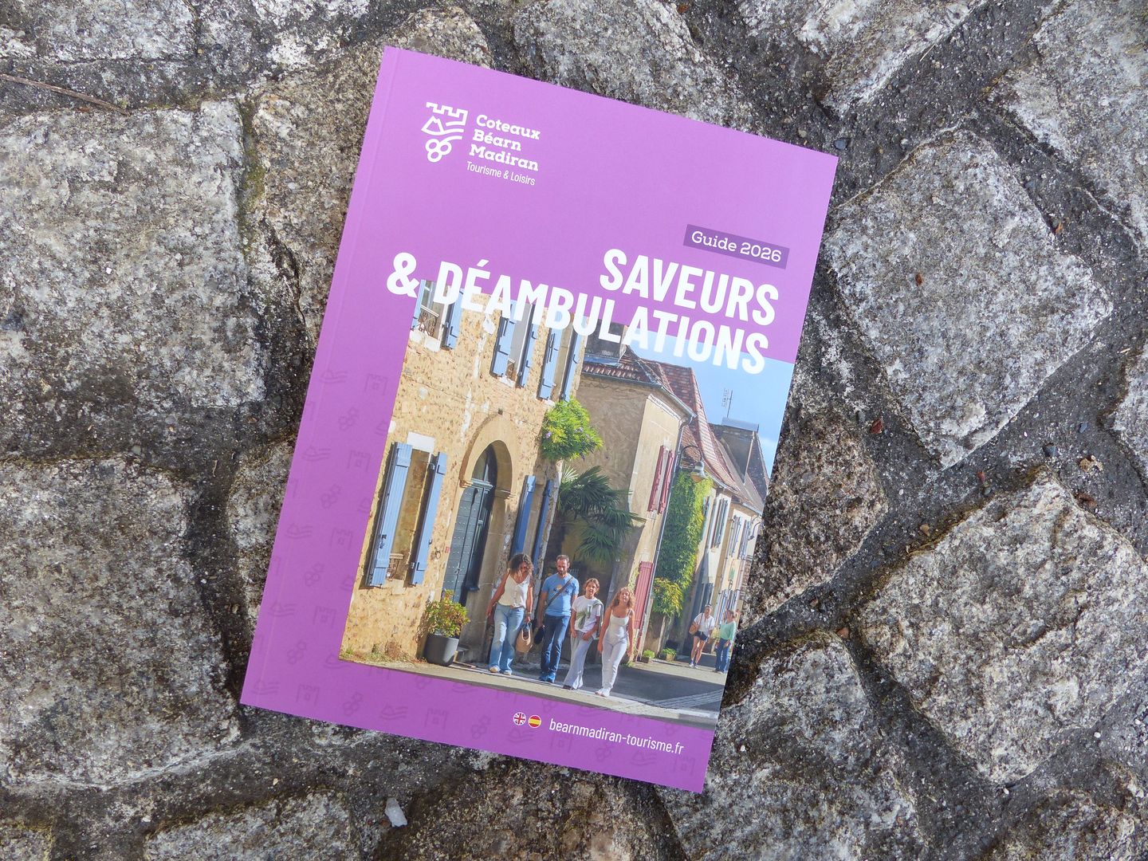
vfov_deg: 54.9
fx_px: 829
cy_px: 430
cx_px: 574
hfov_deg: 69.4
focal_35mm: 25
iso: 100
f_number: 3.5
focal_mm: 4.5
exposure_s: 1/100
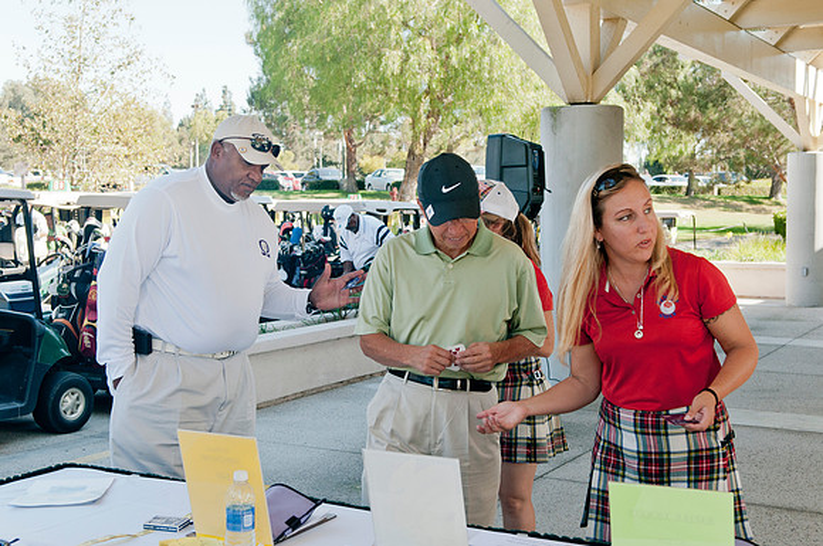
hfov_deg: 42.4
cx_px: 412
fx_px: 1062
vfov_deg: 28.9
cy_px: 273
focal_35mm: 46
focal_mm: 31
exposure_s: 1/100
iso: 200
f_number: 5
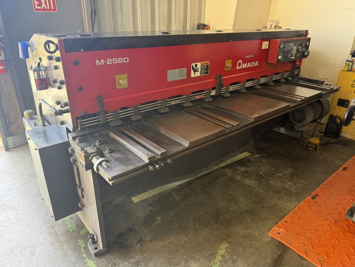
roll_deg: -1.2
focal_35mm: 24
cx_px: 178
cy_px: 134
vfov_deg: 56.8
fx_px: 246
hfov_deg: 71.6
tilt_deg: -23.9
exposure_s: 1/102
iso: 200
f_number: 1.78
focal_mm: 6.76
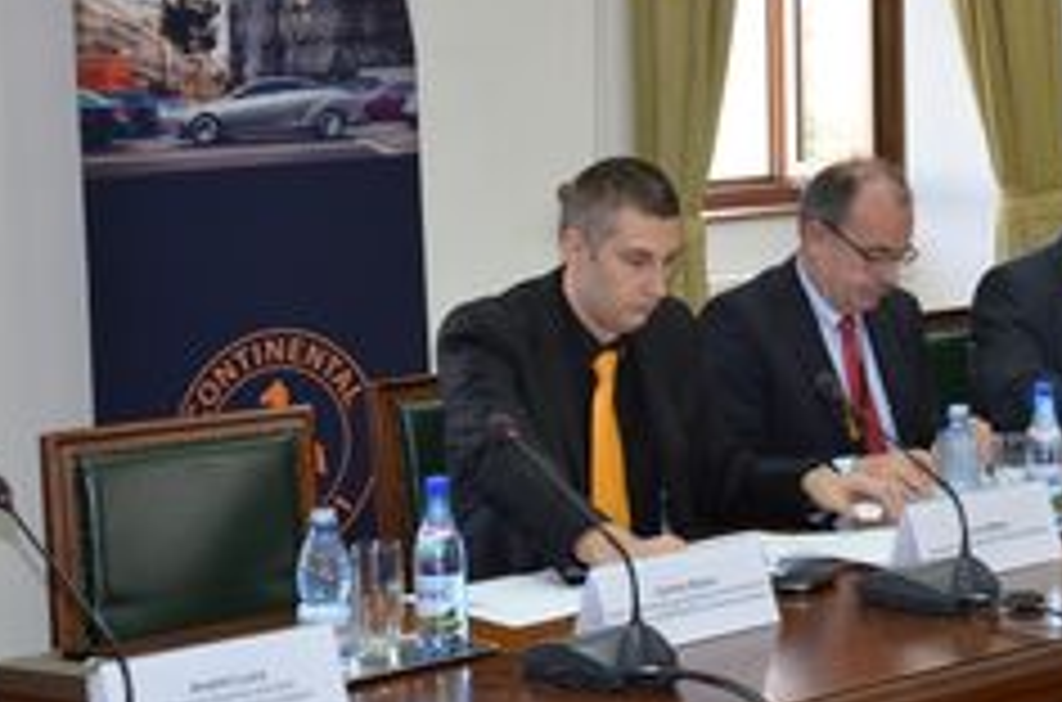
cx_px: 868
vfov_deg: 12.7
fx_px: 3148
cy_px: 173
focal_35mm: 107
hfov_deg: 18.9
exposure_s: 1/60
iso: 900
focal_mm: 42
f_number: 4.8
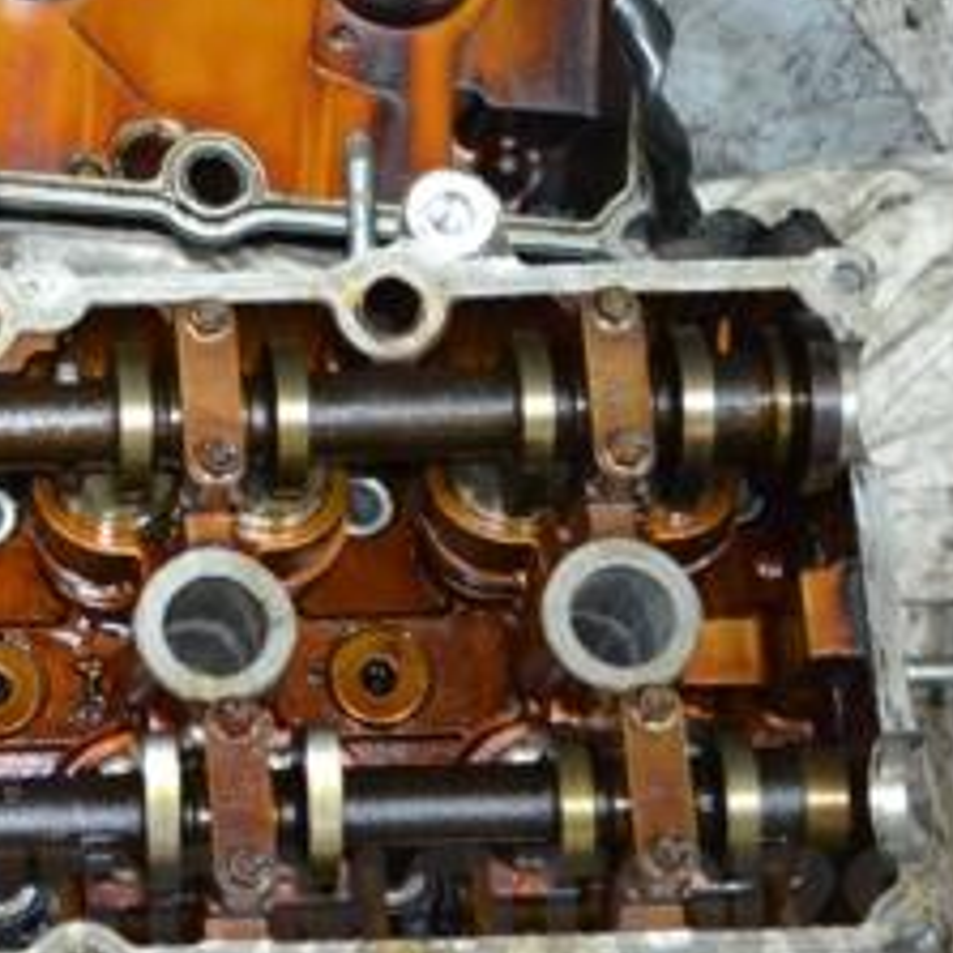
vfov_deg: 12.7
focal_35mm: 137
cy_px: 342
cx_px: -256
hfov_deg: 12.4
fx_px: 4267
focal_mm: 40
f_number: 5.3
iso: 2800
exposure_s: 1/60
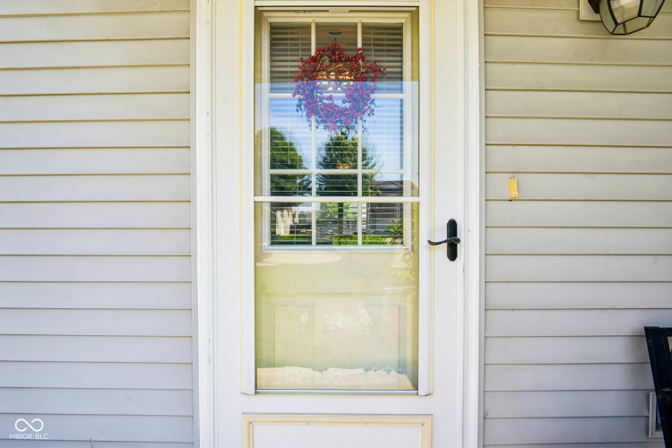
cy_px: 224
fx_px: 299
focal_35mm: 16
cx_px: 336
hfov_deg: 96.7
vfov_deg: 73.7
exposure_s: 1/160
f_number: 8
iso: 100
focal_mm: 16
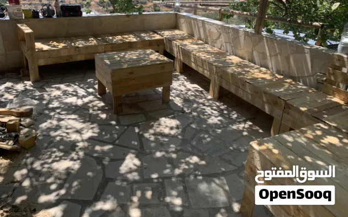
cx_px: 172
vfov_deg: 44.3
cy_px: 86
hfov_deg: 66.5
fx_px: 266
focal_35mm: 28
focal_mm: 4.25
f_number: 1.8
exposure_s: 1/1054
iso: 25
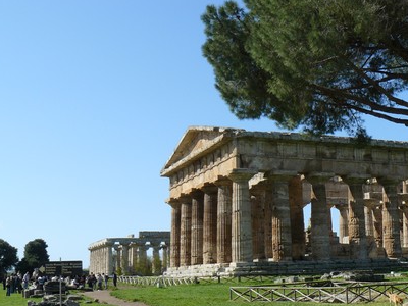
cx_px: 284
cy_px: 207
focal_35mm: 51
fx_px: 601
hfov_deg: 36.9
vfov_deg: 28.4
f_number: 5.6
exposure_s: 1/320
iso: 100
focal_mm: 6
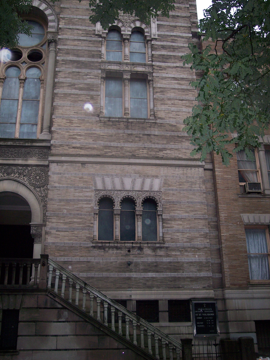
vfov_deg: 47.9
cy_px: 180
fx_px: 406
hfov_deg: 36.8
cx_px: 135
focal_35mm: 39
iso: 140
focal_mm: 8
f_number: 2.8
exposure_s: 1/60
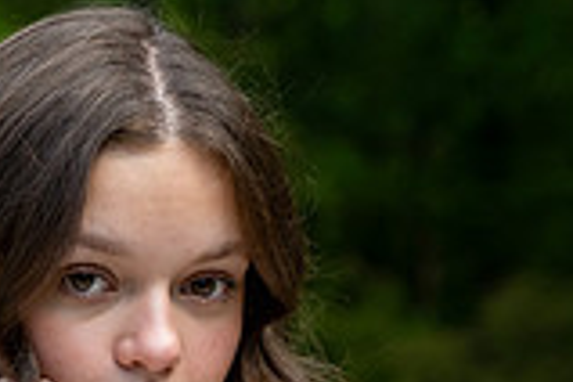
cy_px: 568
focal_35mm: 230
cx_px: 97
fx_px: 3661
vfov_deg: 5.9
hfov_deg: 8.9
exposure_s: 1/1000
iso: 400
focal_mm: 63
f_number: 4
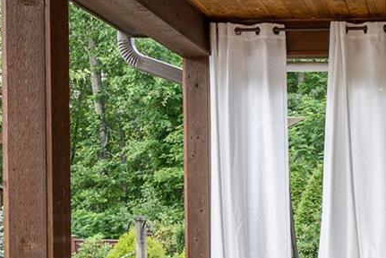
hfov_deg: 25.4
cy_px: 218
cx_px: 377
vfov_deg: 17.8
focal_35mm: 76
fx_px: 815
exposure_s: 1/60
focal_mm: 16
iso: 320
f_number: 7.1
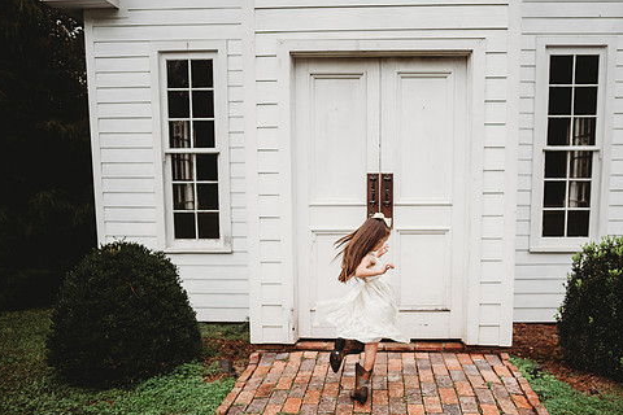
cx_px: 362
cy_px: 247
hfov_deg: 63.3
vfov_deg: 44.7
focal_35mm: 29
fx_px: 502
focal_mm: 24
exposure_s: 1/500
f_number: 1.8
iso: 100
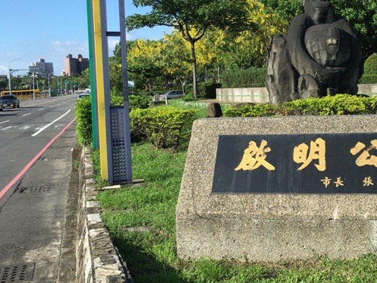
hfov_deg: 43.7
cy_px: 114
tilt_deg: -3.0
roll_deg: +2.6
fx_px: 458
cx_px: 270
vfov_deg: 34.3
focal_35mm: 42
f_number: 2.2
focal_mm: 4.15
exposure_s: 1/1099
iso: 25
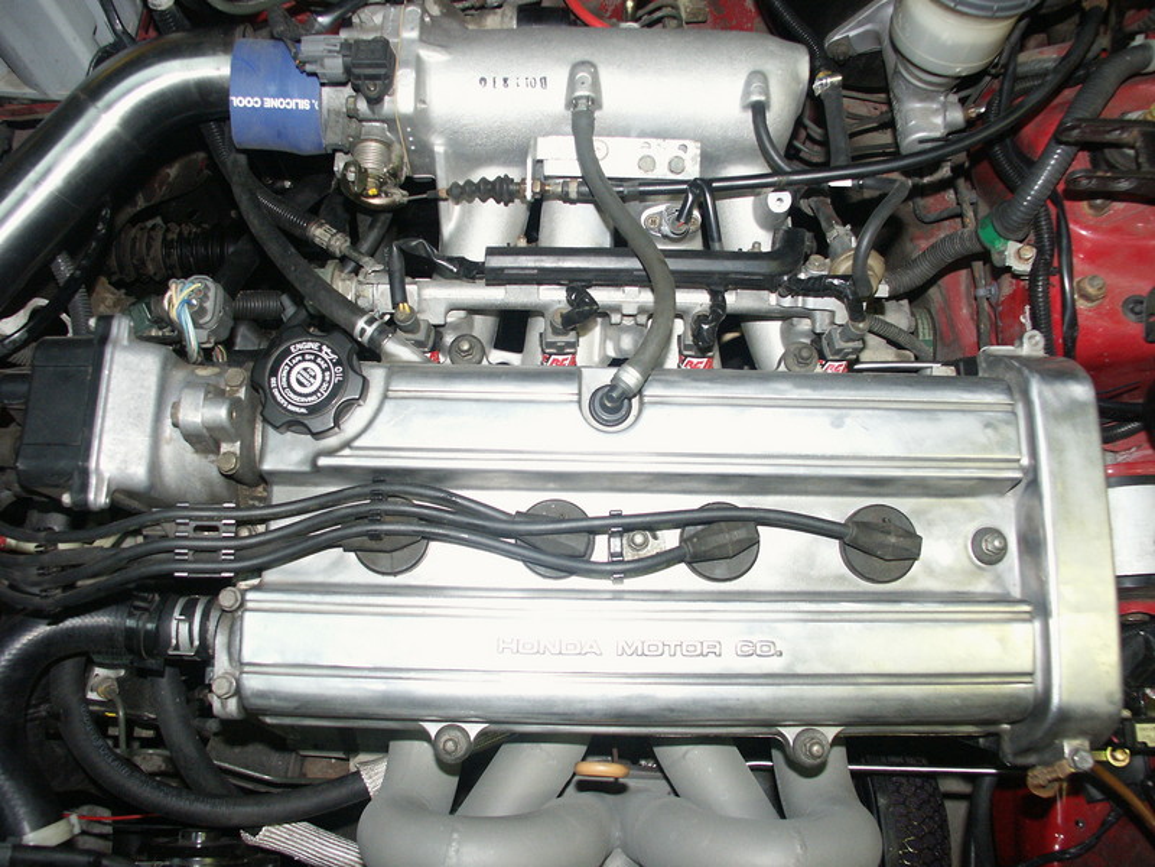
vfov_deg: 48.2
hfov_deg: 61.7
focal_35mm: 29
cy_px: 434
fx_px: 968
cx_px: 578
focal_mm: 7.65
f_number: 2.8
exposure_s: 1/45
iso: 200
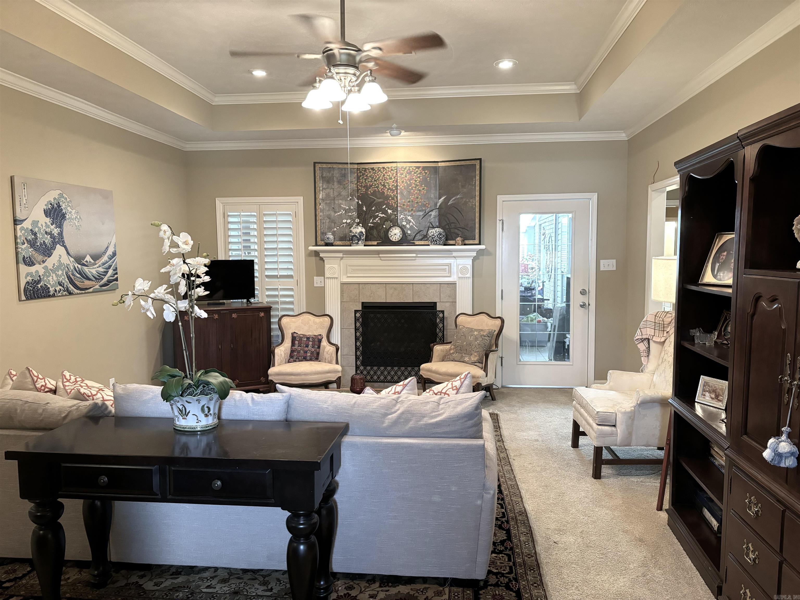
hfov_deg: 67.3
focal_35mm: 26
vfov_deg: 53.1
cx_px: 400
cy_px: 300
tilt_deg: -4.0
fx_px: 601
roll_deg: +0.2
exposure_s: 1/60
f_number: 1.6
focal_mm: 5.96
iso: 400
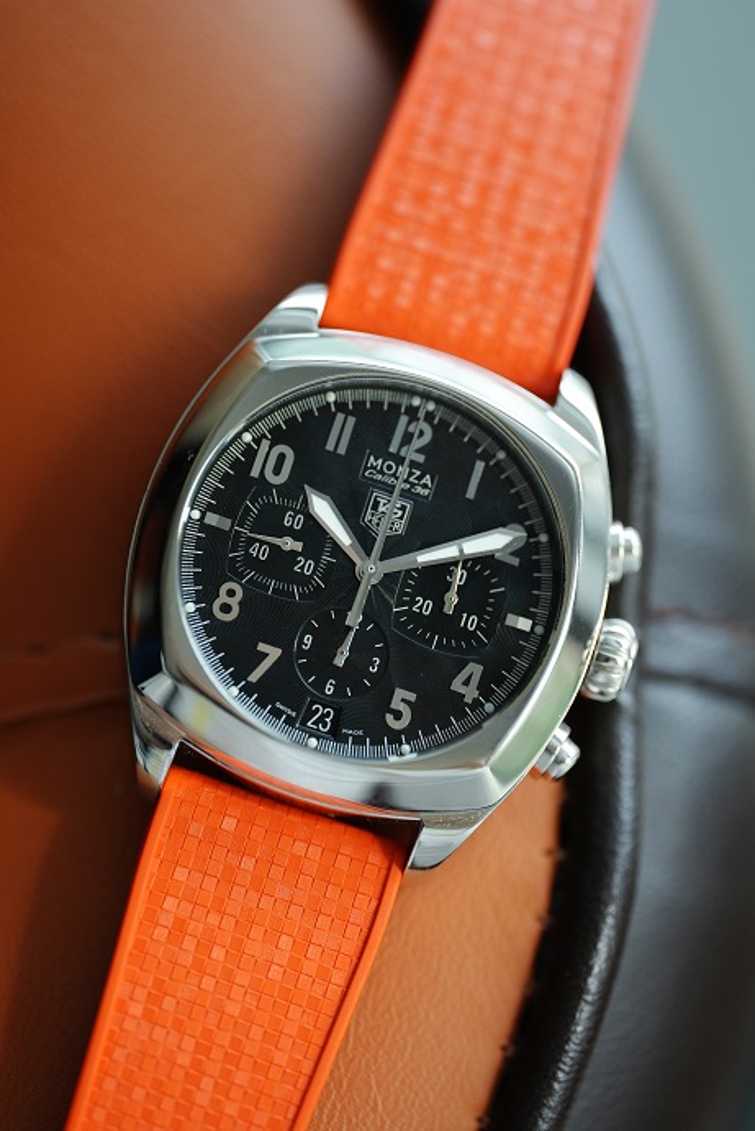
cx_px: 378
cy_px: 566
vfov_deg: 19.5
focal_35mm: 105
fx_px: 3301
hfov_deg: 13.0
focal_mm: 105
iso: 1250
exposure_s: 1/250
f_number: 2.8
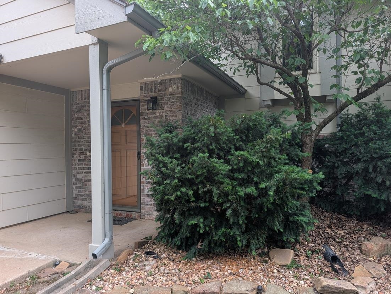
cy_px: 147
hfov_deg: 71.5
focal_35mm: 24
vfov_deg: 56.9
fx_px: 271
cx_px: 196
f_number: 1.68
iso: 18
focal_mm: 6.9
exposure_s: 1/183
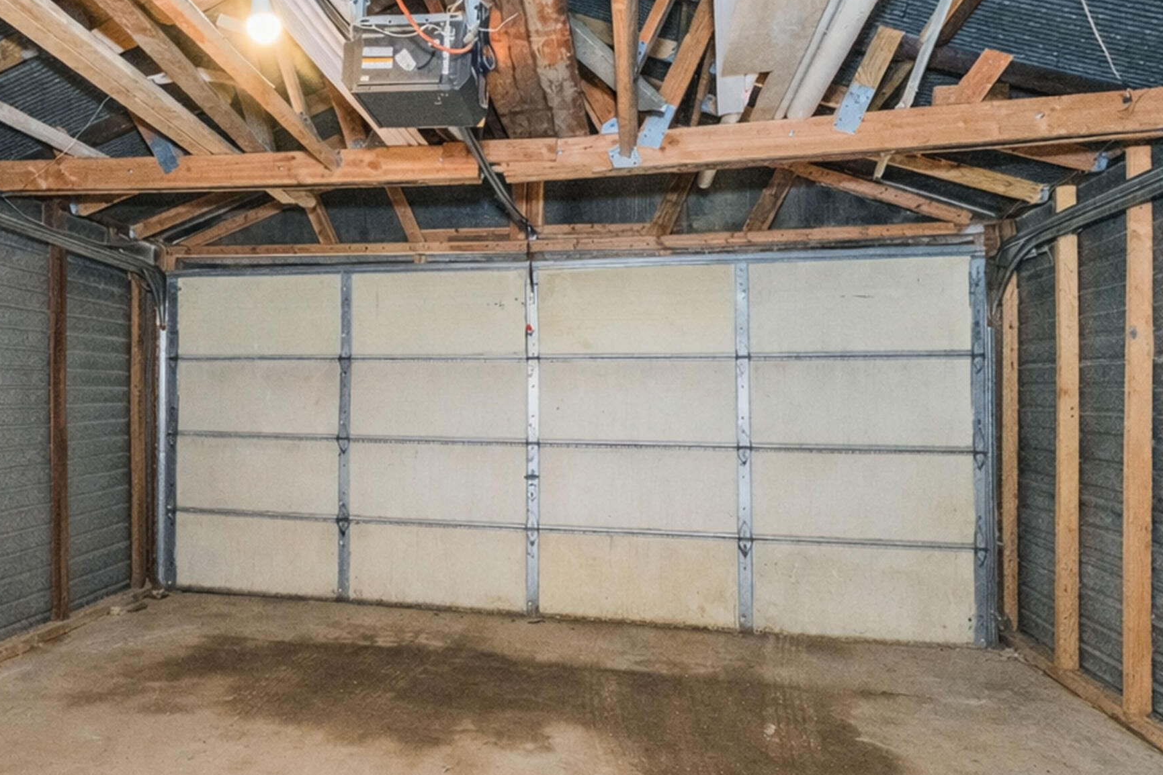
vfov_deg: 49.6
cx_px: 388
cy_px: 393
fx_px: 840
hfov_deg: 67.5
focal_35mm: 26
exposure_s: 1/60
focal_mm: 10
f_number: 8
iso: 2000
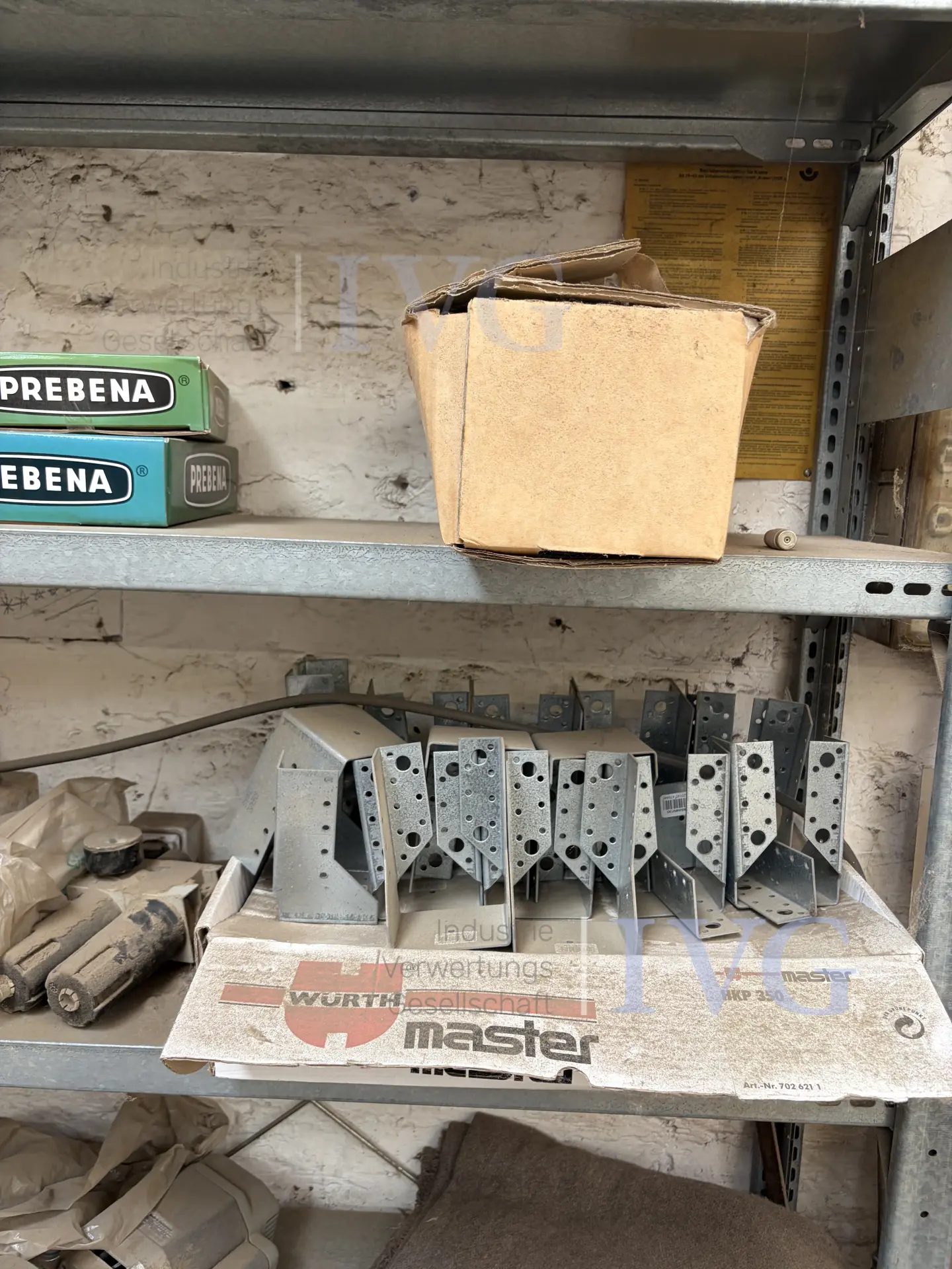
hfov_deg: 53.1
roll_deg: -1.5
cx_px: 476
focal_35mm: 26
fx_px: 953
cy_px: 634
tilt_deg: -10.9
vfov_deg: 67.3
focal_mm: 5.96
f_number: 1.6
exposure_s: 1/50
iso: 80
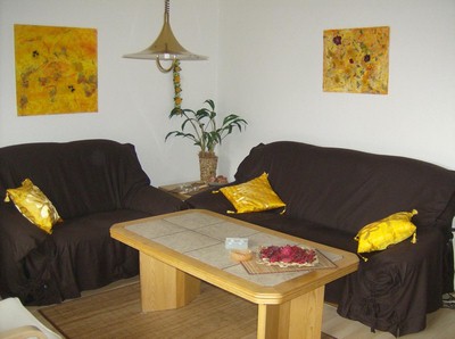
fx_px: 472
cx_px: 228
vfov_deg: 39.5
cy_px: 170
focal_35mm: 36
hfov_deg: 51.5
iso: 200
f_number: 2.8
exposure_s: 1/60
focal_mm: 6
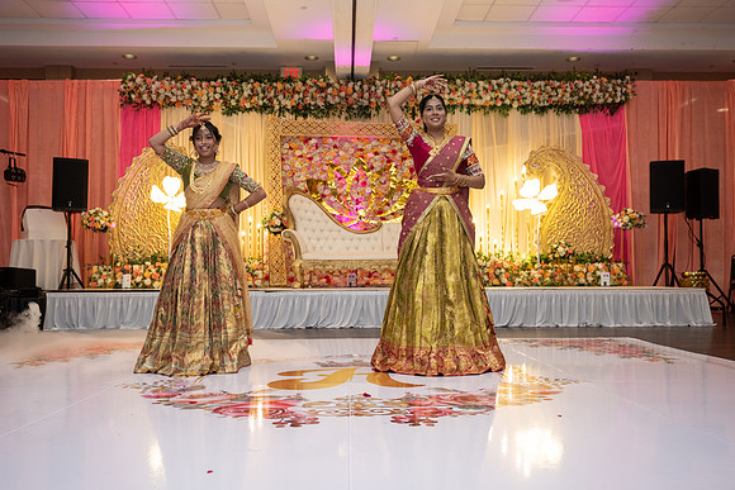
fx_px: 666
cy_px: 245
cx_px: 368
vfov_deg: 40.4
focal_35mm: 33
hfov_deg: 57.8
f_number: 4
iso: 1250
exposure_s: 1/160
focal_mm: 32.5
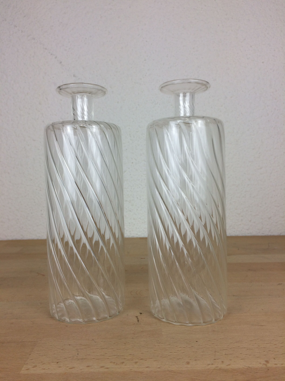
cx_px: 142
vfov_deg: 61.7
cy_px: 190
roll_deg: +2.3
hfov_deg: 48.2
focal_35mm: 29
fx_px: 318
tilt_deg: -3.4
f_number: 2.2
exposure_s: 1/112
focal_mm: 4.15
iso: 32
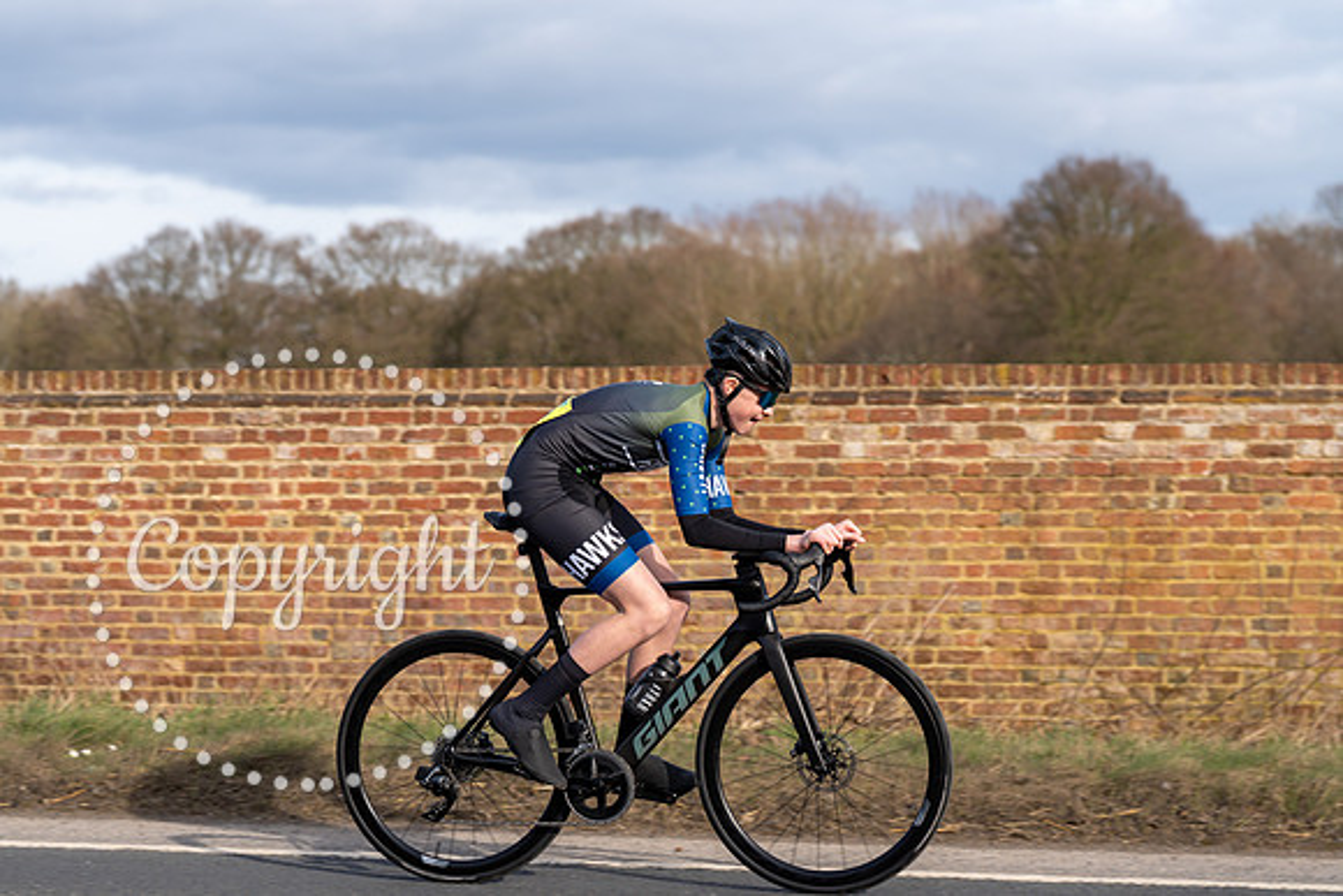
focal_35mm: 84
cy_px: 448
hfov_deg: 24.2
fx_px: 3134
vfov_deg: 16.3
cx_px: 672
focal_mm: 84
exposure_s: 1/800
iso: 100
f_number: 4
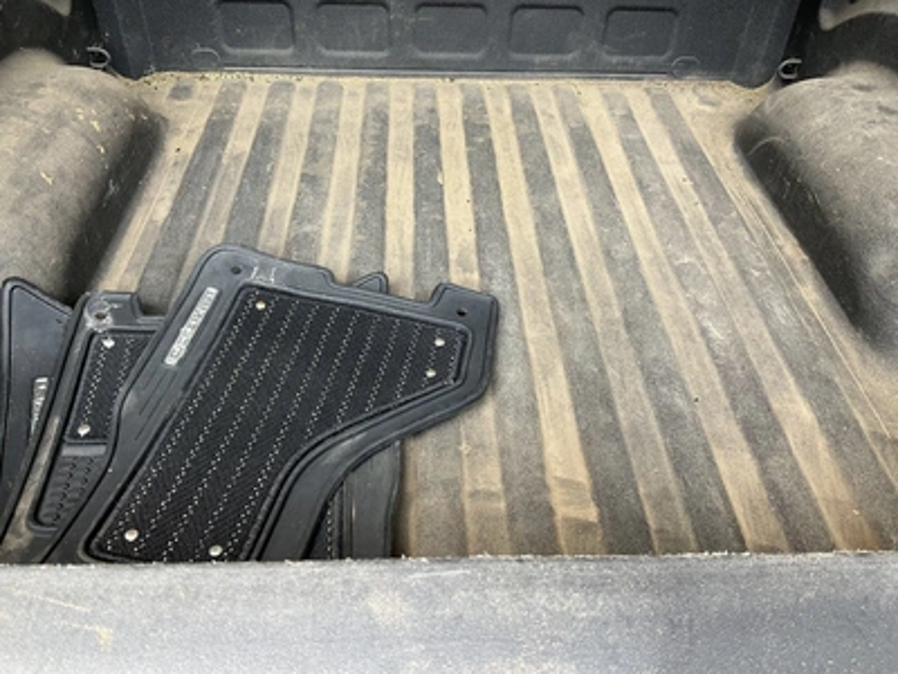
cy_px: 337
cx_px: 449
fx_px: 752
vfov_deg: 48.2
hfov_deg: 61.7
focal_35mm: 29
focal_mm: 3
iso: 32
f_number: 1.8
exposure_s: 1/122
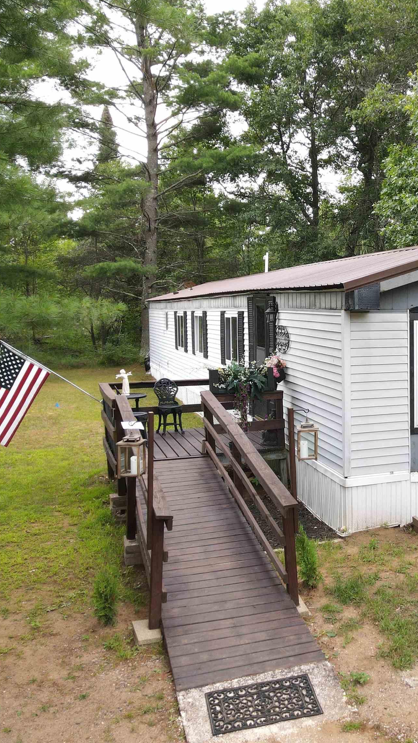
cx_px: 400
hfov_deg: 31.6
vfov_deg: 56.6
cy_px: 370
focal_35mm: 35
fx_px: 690
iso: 100
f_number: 2.8
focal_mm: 4.5
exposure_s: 1/100
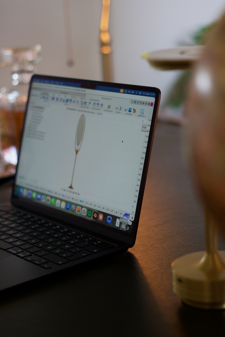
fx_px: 703
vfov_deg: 27.0
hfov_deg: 18.2
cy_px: 168
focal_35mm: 75
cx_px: 112
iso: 400
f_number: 2
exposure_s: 1/80
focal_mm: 50
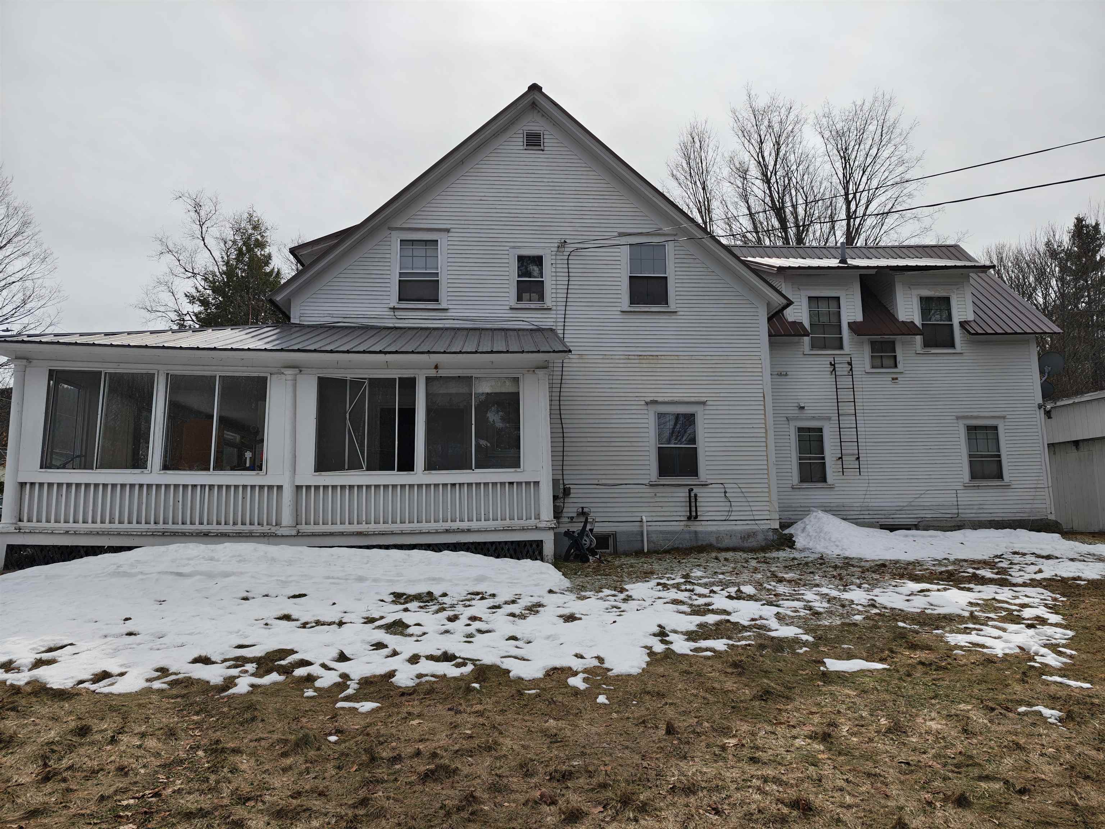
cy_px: 414
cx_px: 552
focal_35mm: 24
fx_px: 766
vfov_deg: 56.8
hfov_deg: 71.6
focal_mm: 5.41
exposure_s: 1/799
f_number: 1.8
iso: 100
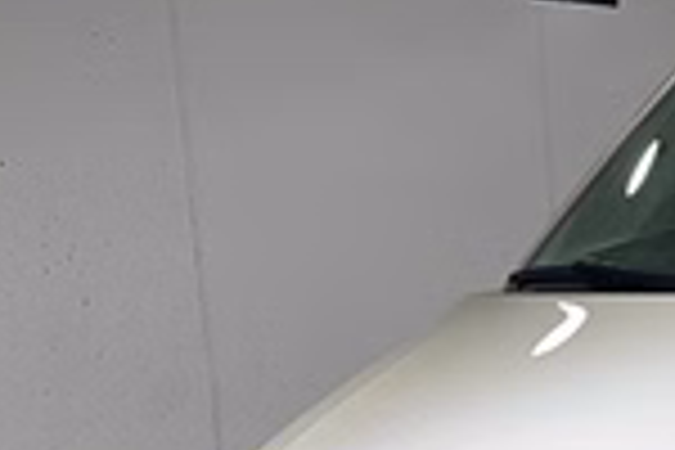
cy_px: 662
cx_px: 1076
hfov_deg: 16.0
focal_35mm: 115
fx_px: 2156
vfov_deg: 11.5
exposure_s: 1/100
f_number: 1.6
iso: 32
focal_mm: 5.1
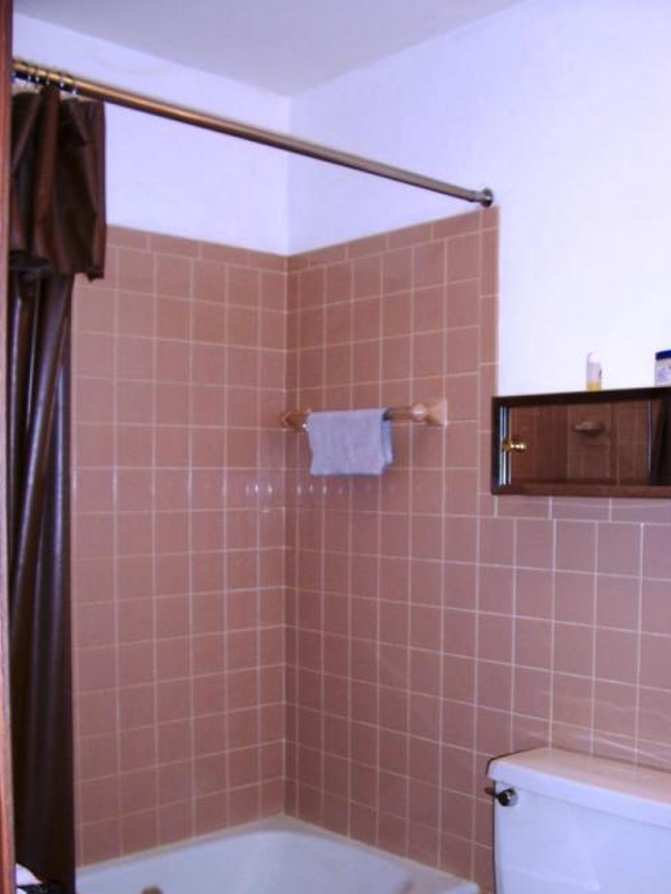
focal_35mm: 40
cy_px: 511
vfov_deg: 46.7
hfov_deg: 35.9
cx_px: 379
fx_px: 1033
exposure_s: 1/60
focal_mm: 5.6
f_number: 2.7
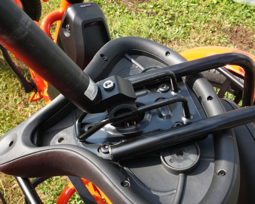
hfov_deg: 52.6
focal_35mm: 34
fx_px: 257
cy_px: 112
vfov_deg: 43.3
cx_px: 147
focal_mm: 18
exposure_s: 1/60
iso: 640
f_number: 16
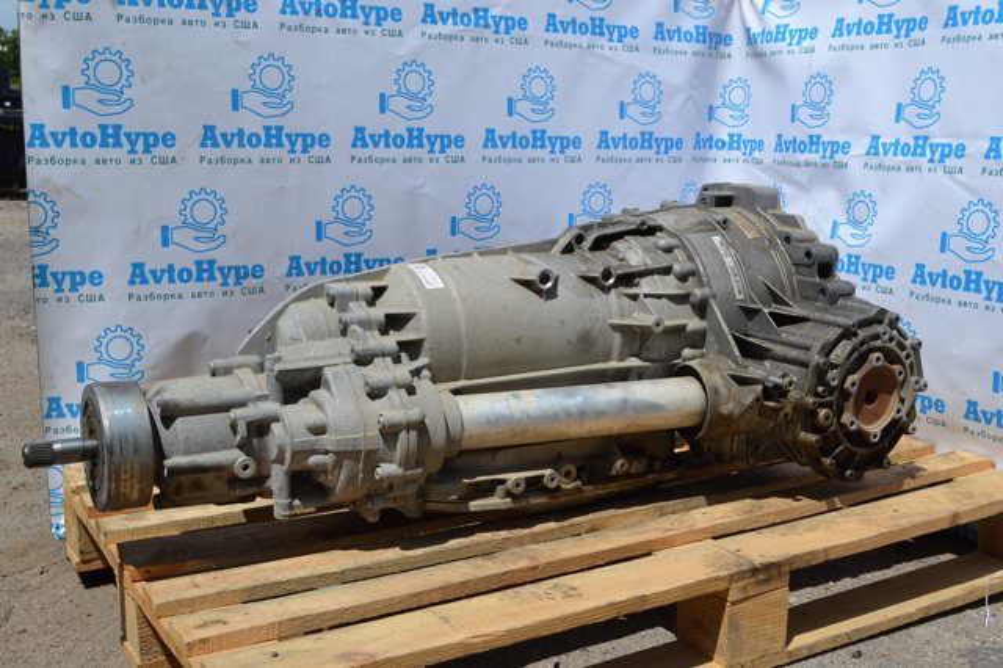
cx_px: 502
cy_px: 334
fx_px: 1086
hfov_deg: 49.6
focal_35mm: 39
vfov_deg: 34.2
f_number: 8
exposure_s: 1/320
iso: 100
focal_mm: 26
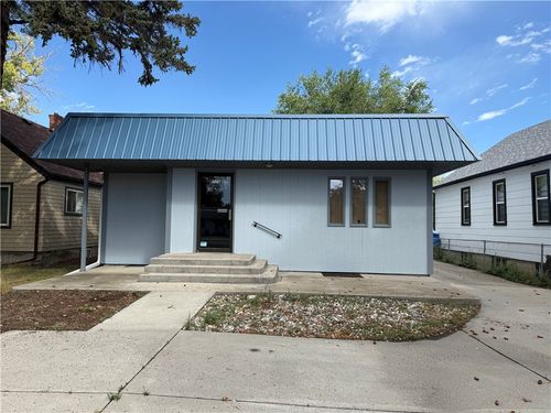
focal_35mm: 24
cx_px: 276
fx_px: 382
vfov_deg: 56.8
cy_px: 206
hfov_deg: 71.6
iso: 80
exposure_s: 1/2907
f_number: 1.78
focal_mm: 6.76
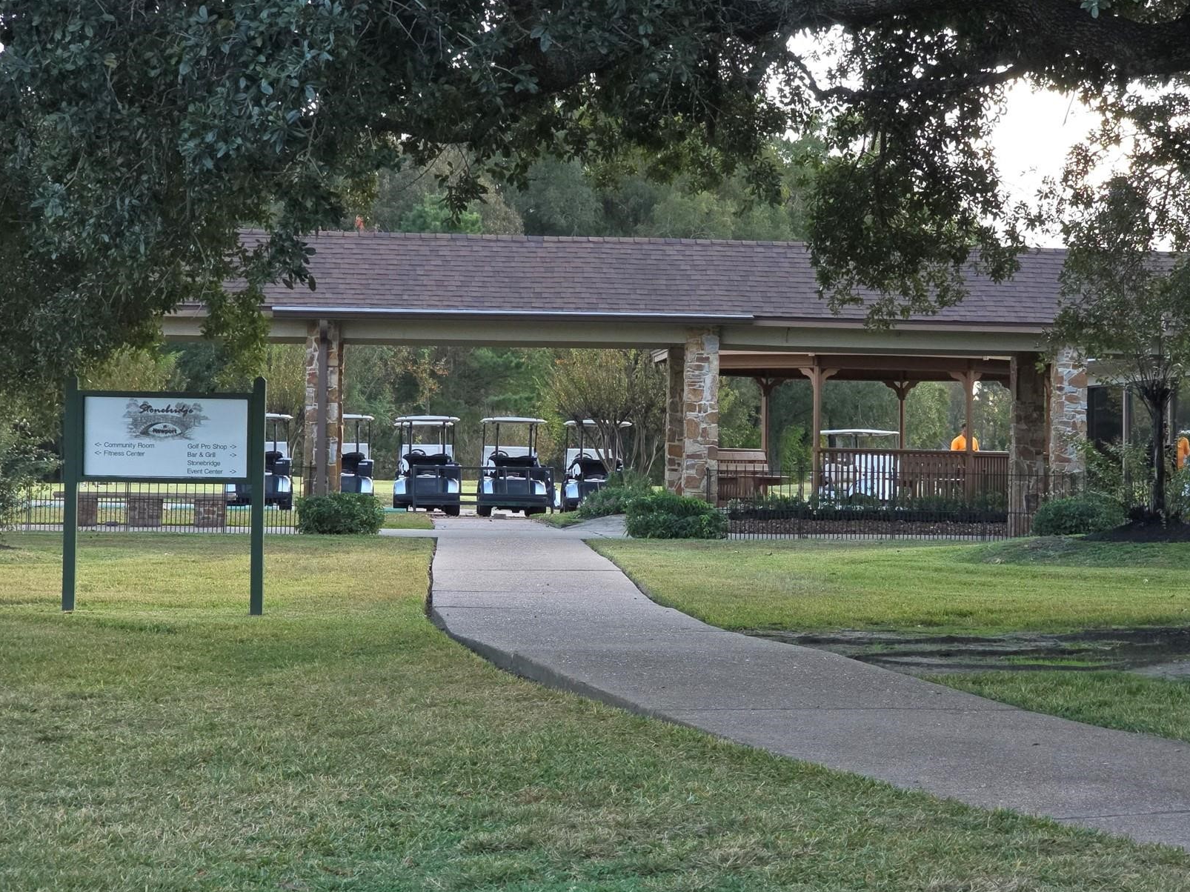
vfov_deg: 16.8
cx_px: 709
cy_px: 507
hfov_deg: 22.2
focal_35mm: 88
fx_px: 3025
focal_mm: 7.9
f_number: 2.4
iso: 50
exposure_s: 1/174
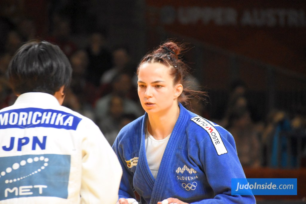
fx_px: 3060
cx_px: 153
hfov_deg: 5.7
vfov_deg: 3.8
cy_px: 102
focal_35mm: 360
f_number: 7.1
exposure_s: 1/640
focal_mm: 240
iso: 6400
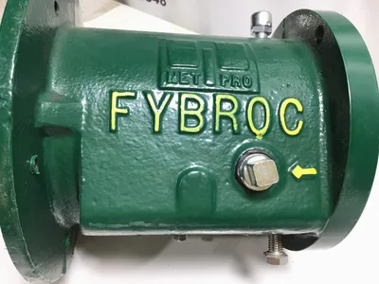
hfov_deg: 58.4
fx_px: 339
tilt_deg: -49.5
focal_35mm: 31
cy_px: 142
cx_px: 190
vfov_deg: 45.4
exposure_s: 1/60
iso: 32
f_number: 2.4
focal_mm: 3.3
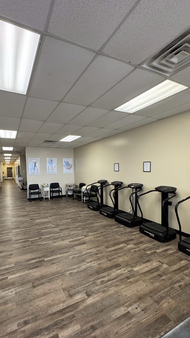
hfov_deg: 65.9
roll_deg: +1.0
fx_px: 143
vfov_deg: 99.3
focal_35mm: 16
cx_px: 69
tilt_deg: -1.5
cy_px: 173
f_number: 2.2
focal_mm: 2.22
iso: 320
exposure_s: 1/120
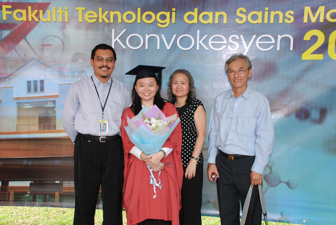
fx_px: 449
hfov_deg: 41.0
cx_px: 168
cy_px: 112
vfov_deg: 28.2
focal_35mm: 48
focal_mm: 32
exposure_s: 1/60
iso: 200
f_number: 8
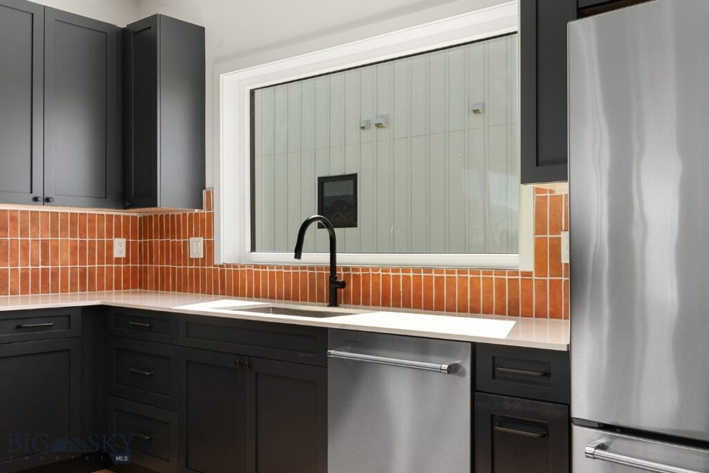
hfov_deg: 54.4
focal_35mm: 35
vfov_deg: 37.9
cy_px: 236
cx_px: 354
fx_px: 689
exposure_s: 1/40
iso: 200
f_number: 11
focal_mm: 35
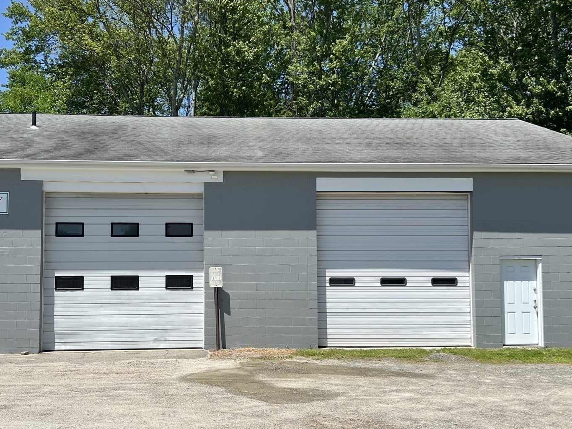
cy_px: 240
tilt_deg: +2.7
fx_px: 644
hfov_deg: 47.7
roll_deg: +0.2
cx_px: 245
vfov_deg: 36.8
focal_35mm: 39
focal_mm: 5.7
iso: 50
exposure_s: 1/5076
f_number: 1.5
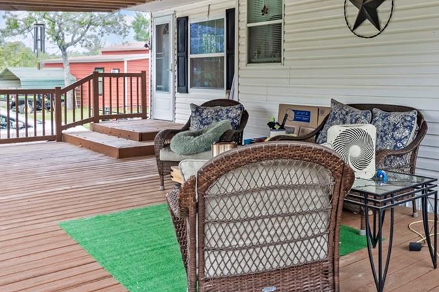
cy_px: 85
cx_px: 375
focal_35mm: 38
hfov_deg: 46.8
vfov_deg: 34.5
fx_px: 463
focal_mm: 16
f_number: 8
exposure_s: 1/13
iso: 400
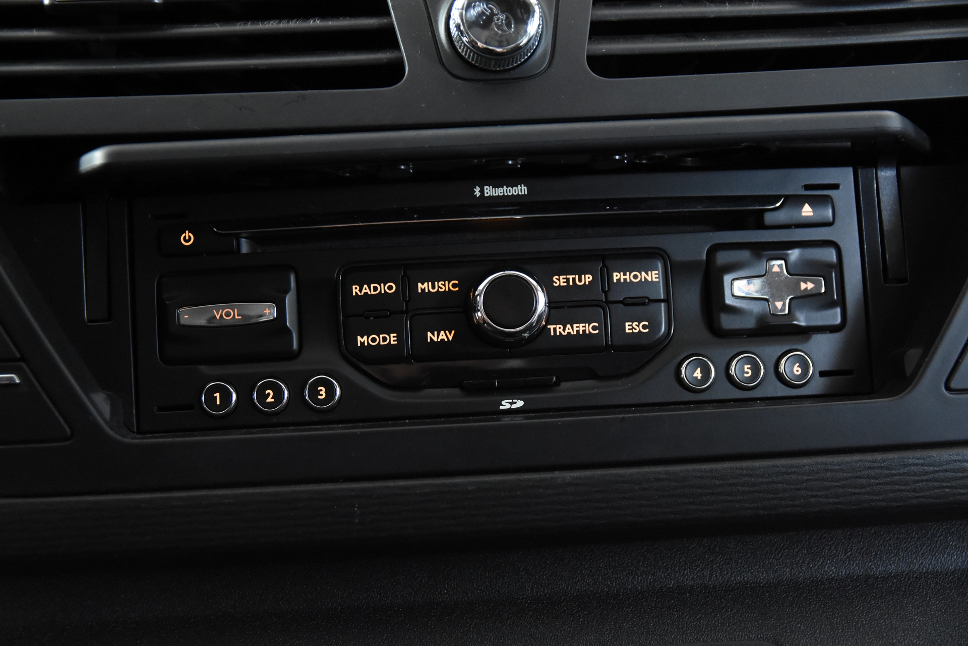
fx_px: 1533
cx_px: 484
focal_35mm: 57
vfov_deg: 23.8
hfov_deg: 35.1
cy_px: 323
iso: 5000
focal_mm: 38
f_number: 3.5
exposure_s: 1/60
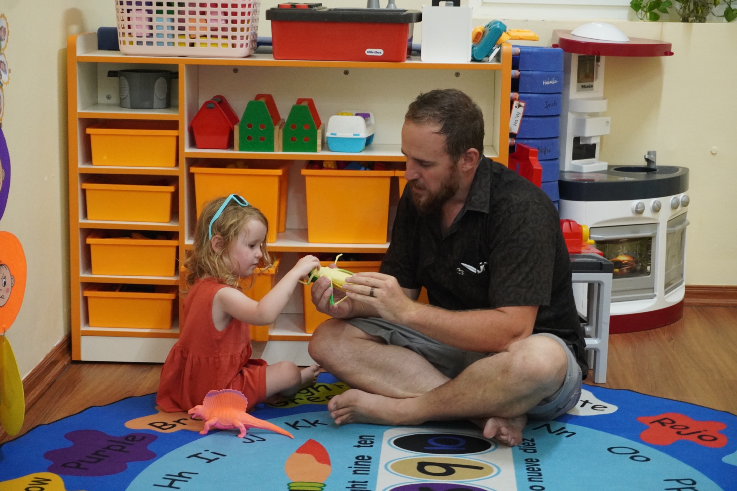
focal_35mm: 74
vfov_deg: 18.5
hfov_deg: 27.5
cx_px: 368
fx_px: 1504
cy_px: 246
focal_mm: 49
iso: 3200
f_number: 5.6
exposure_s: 1/90
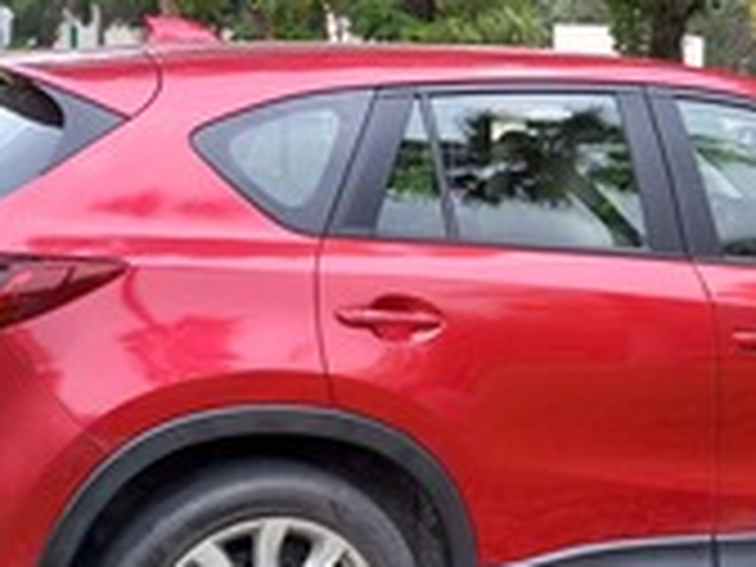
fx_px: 1485
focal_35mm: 68
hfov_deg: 27.8
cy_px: 299
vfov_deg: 21.6
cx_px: 641
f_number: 1.8
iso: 80
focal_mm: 4.65
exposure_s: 1/50
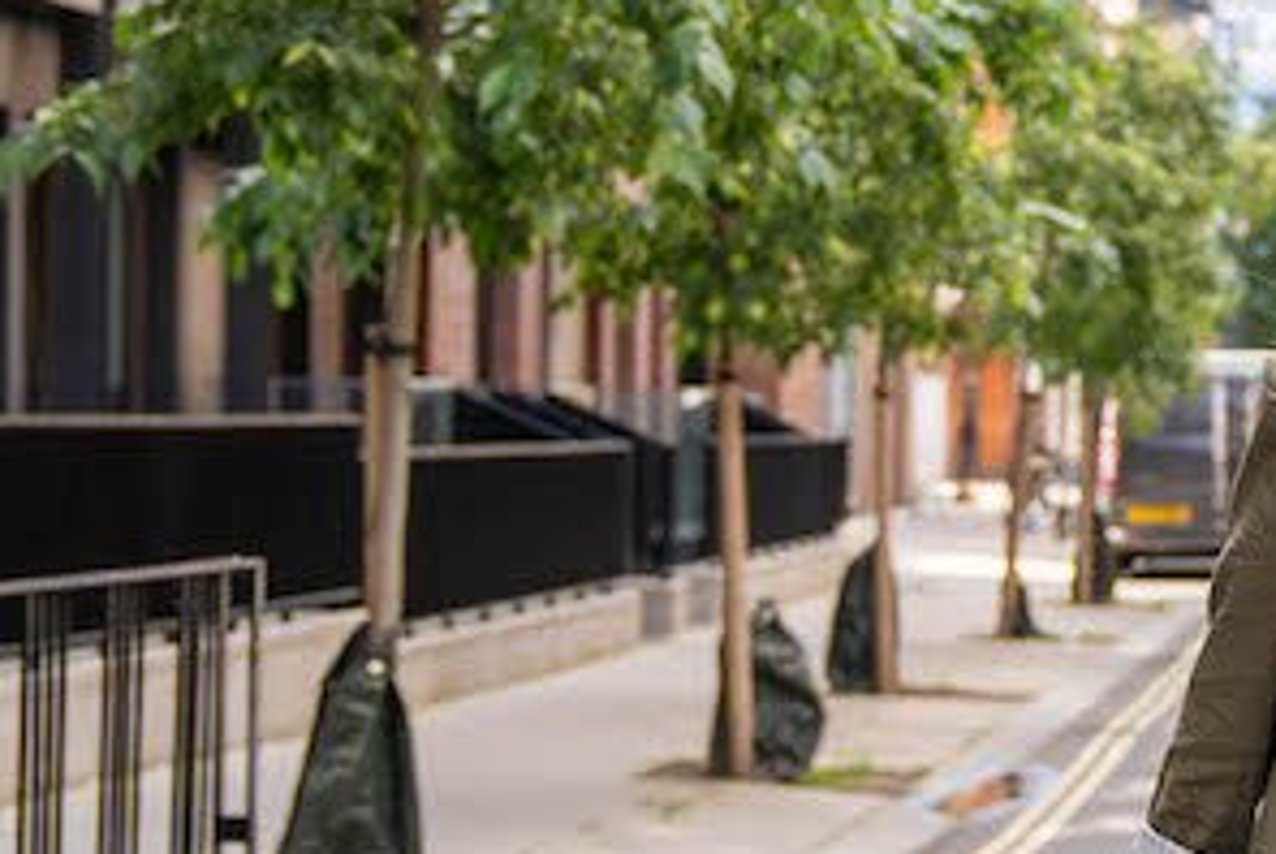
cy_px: 424
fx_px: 4861
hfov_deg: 14.5
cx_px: 1511
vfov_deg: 10.0
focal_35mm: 137
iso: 200
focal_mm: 37
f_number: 2.8
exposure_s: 1/800
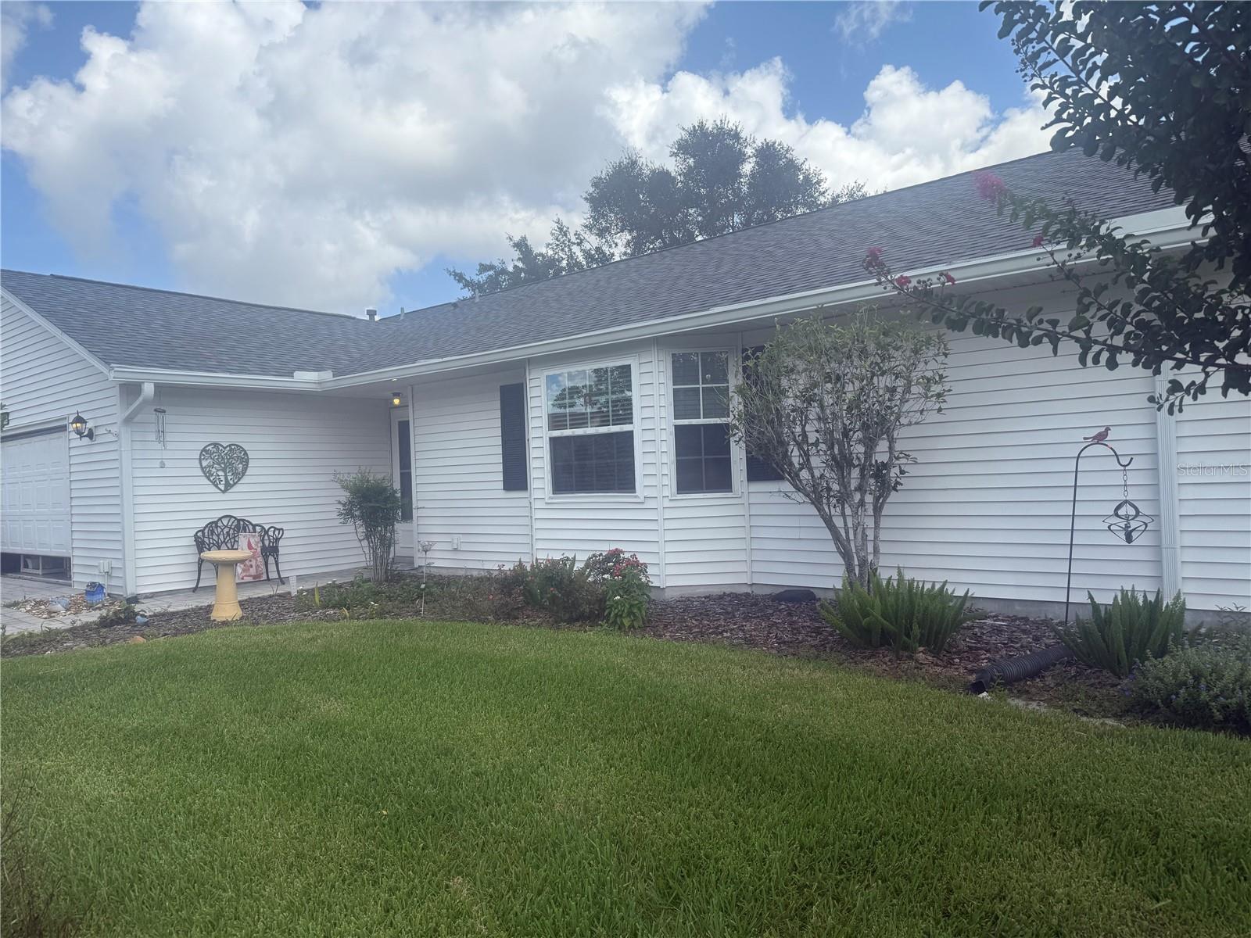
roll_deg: +0.8
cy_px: 469
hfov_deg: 71.6
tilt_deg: -0.4
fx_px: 867
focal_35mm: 24
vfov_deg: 56.8
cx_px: 626
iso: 80
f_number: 1.78
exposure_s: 1/3145
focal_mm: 6.76
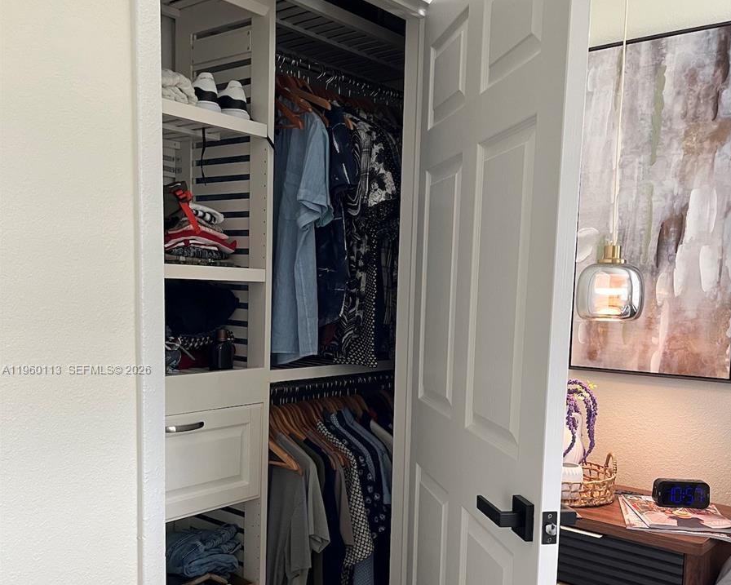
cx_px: 366
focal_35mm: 34
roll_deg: -0.2
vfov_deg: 43.0
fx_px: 736
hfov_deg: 52.8
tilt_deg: -6.4
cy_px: 370
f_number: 1.6
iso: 250
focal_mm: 5.1
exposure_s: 1/60
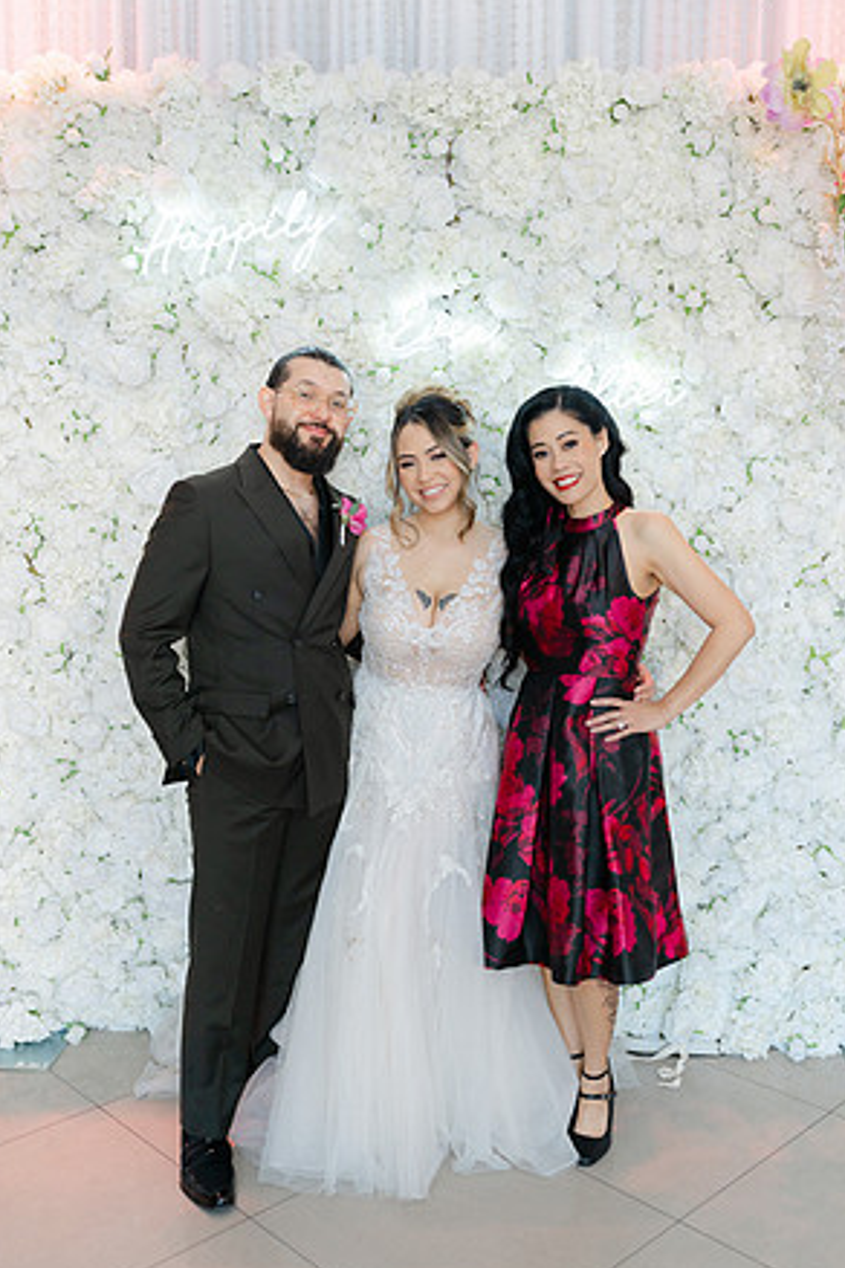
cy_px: 640
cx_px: 425
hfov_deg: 36.9
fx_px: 1267
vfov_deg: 53.1
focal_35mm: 36
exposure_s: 1/160
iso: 400
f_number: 4
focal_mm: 35
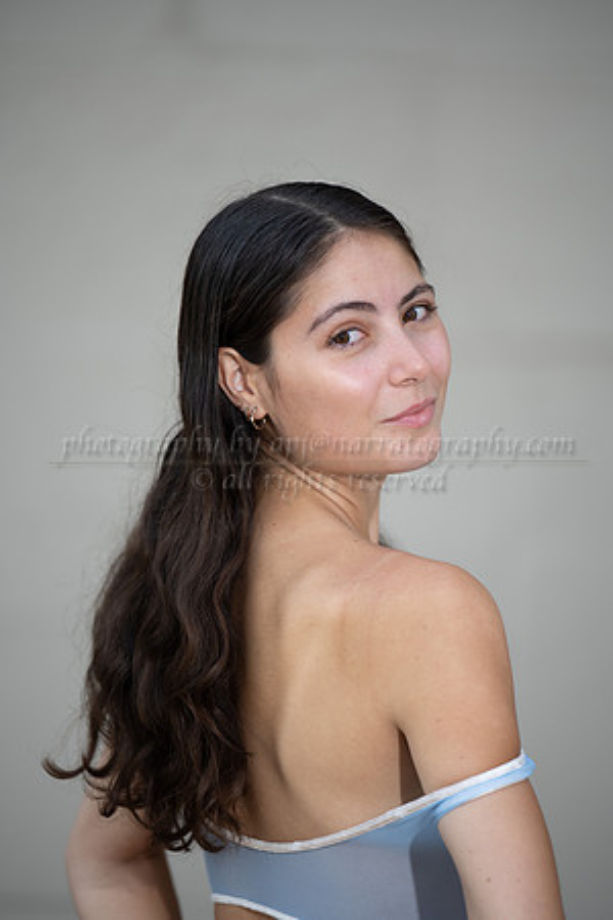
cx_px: 306
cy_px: 460
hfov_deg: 6.9
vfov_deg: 10.3
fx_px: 5108
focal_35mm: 200
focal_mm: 200
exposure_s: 1/800
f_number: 2.8
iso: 200
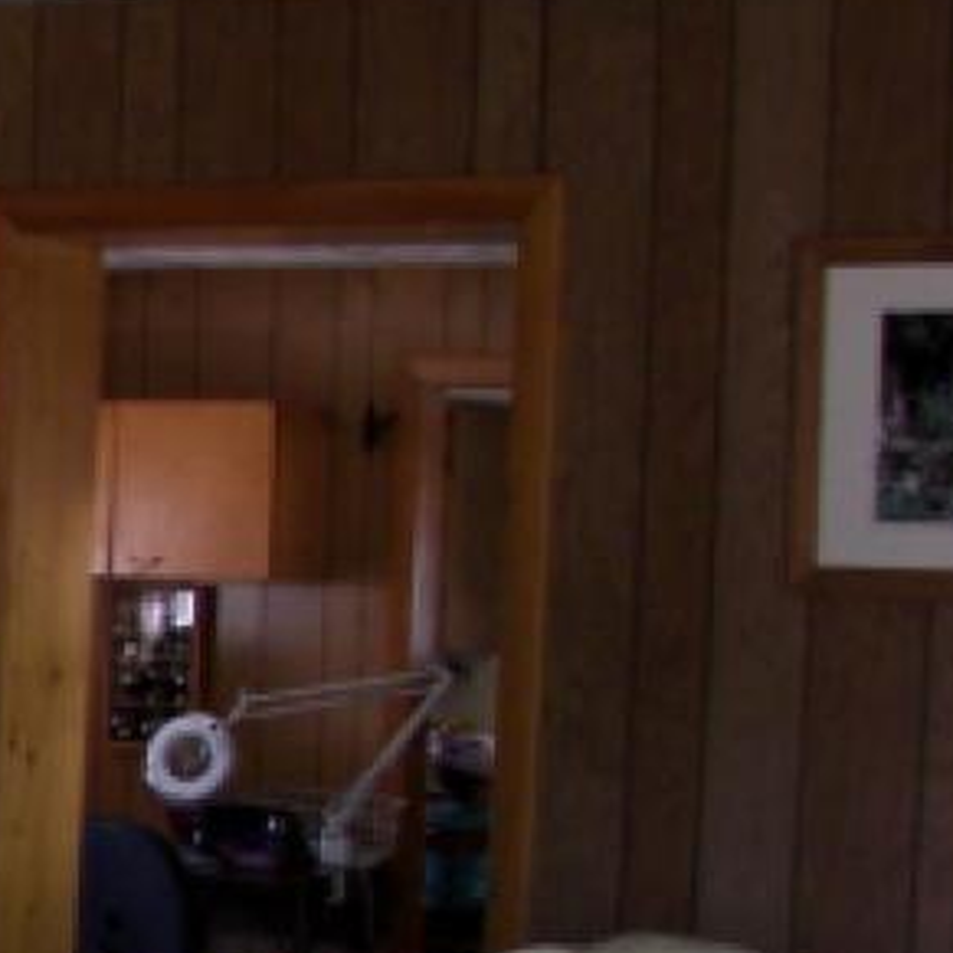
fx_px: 3489
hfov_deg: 14.4
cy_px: 689
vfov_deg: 15.5
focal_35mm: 112
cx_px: -517
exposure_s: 1/30
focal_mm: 6
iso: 100
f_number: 2.8
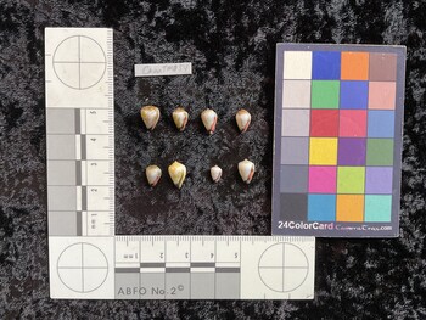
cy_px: 160
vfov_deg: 48.3
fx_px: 357
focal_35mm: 29
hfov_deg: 61.6
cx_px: 213
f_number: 1.8
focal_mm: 3
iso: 40
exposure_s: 1/50
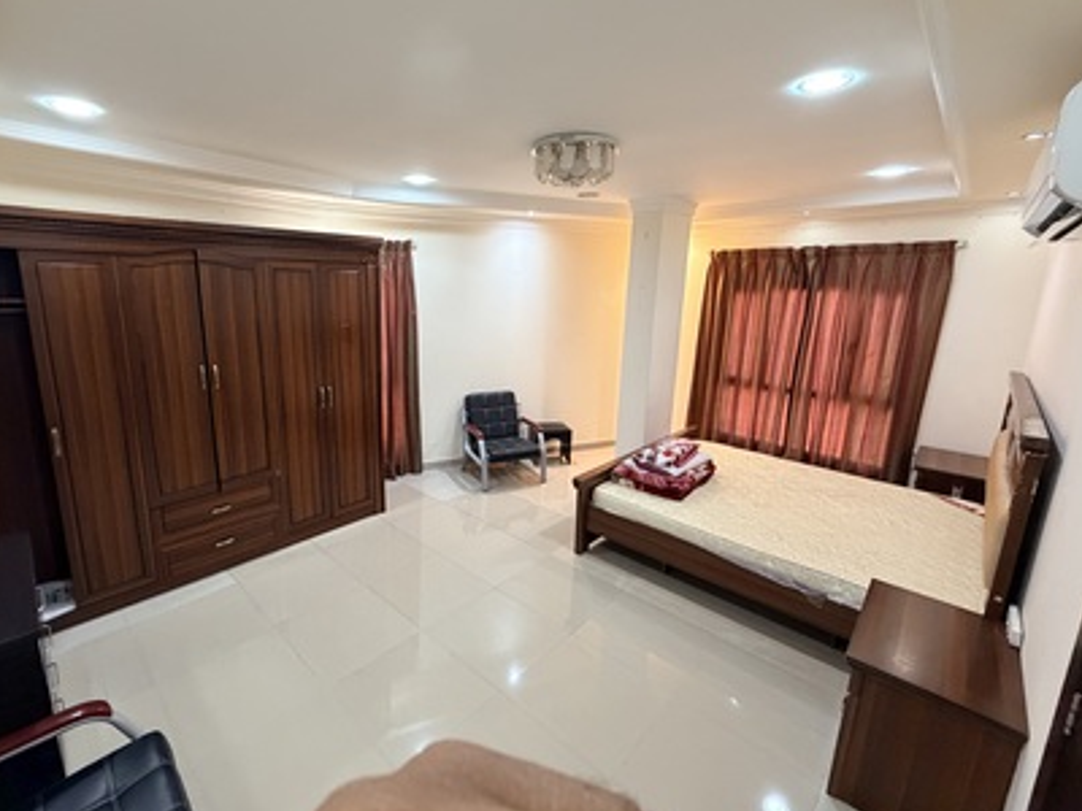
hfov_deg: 94.0
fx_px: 500
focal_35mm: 16
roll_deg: -0.6
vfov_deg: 78.1
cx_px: 475
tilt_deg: -10.2
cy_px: 385
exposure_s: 1/50
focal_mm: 2.22
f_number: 2.2
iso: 500
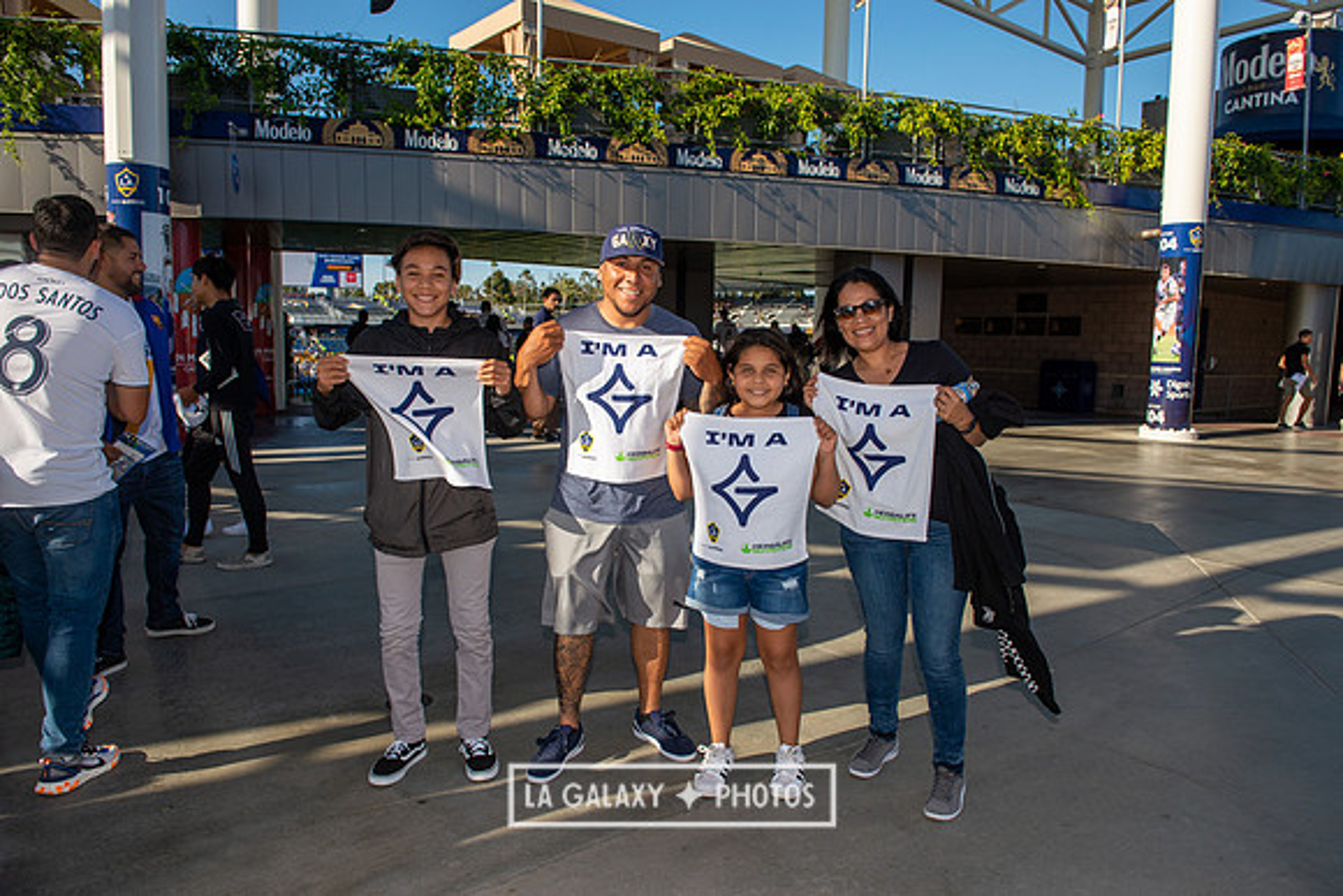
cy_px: 448
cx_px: 672
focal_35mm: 24
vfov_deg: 53.2
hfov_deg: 73.7
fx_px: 896
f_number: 5.6
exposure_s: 1/1250
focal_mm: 24
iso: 200
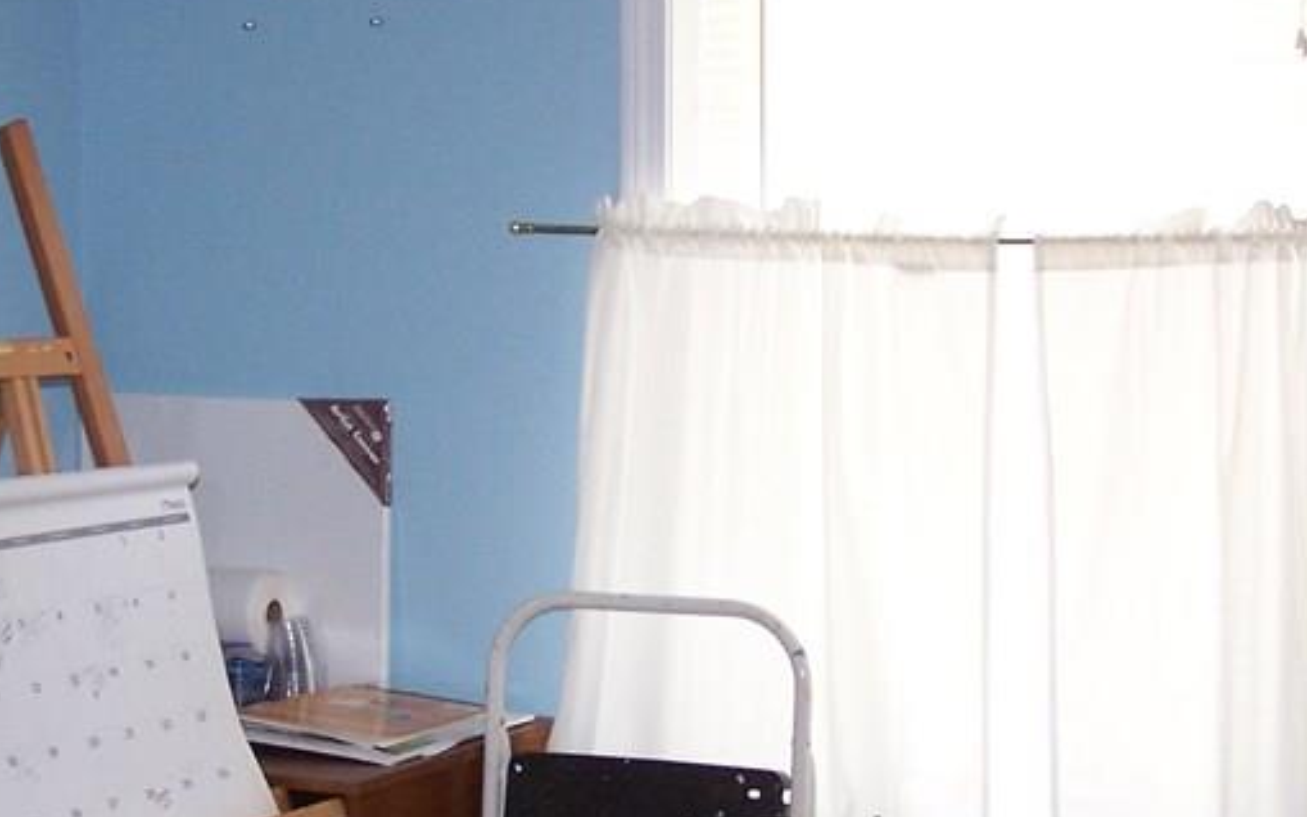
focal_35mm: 81
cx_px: 575
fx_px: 2885
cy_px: 537
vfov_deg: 16.1
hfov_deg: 25.5
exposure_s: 1/60
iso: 140
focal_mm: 6.3
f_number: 2.8
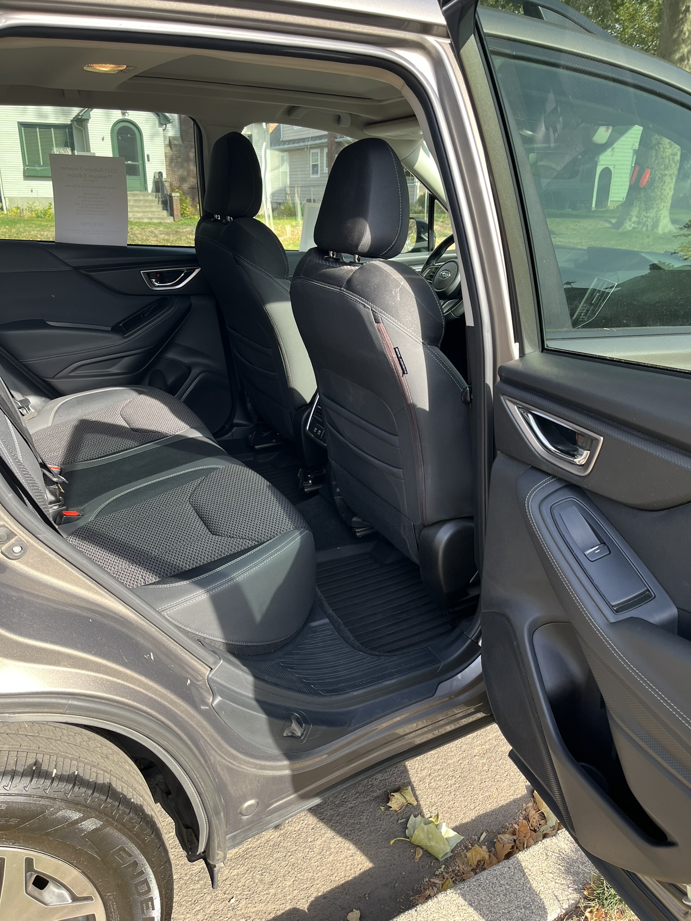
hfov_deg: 53.1
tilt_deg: -20.4
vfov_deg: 67.3
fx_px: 692
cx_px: 346
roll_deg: +0.7
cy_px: 460
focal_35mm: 26
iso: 40
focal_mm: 5.1
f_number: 1.6
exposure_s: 1/205
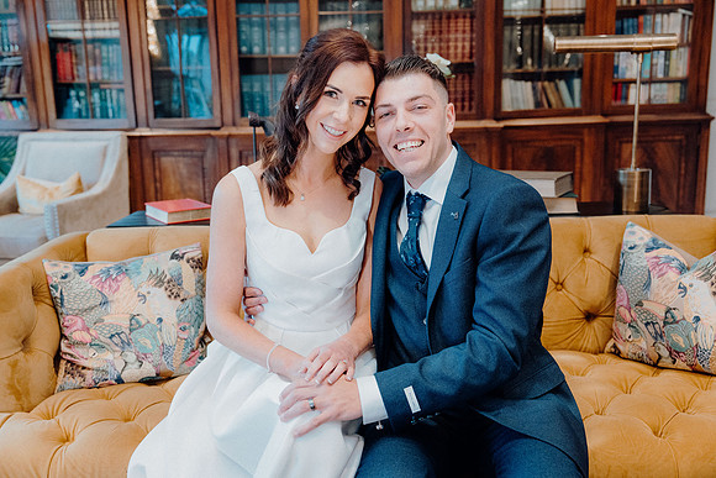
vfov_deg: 37.9
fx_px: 696
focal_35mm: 35
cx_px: 358
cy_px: 239
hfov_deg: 54.4
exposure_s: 1/160
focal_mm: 35
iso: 3200
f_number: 3.5
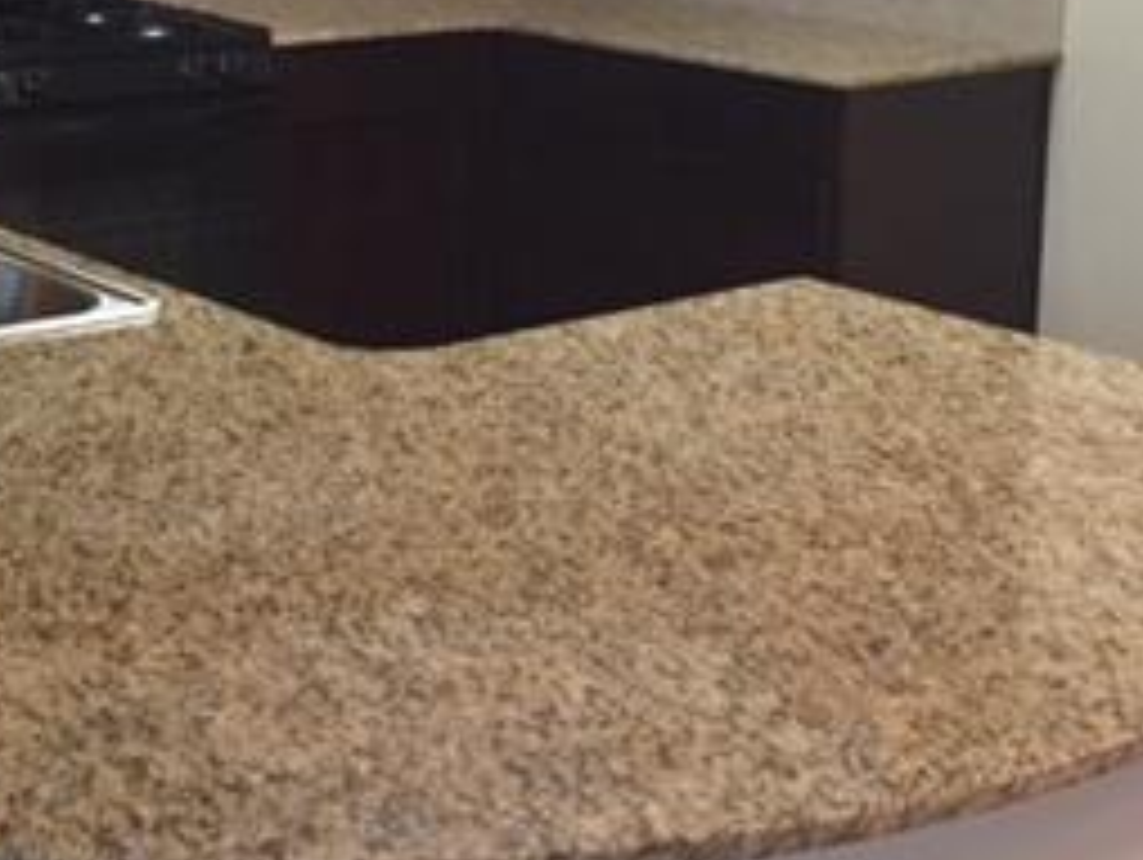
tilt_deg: -9.9
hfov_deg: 26.6
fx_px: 2413
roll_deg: -1.2
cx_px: 508
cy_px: 144
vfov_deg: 19.9
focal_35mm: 73
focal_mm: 4.15
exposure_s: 1/24
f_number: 2.2
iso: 250
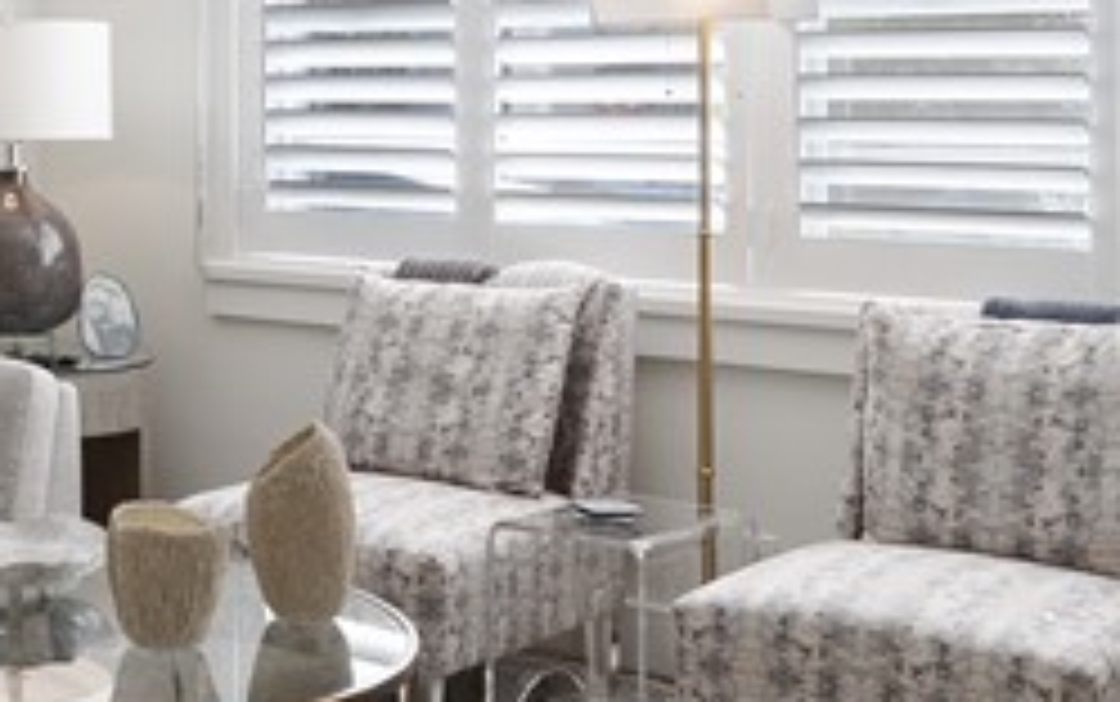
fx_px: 2169
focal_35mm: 71
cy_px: 76
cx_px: -97
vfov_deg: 18.1
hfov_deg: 26.7
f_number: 9
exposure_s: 1/4
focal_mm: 16
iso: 100
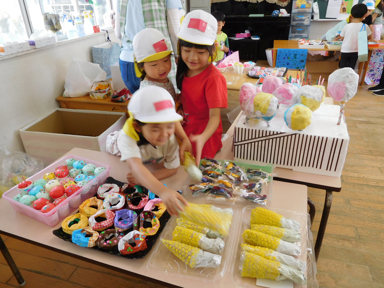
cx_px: 192
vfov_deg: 54.9
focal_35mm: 25
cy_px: 144
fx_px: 277
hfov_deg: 69.4
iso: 160
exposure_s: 1/30
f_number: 3.4
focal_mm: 4.5
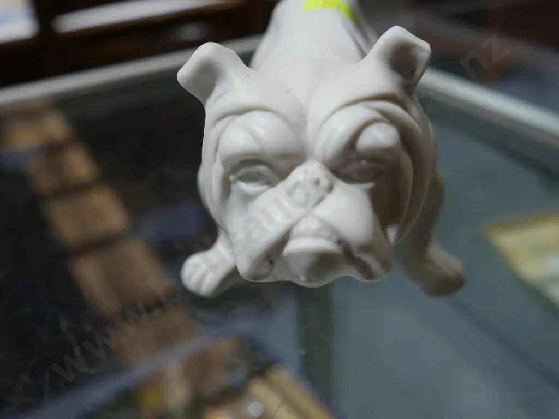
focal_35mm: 36
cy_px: 210
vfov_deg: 39.7
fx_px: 581
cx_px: 280
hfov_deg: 51.4
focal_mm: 18
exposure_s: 1/60
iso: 250
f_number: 4.5
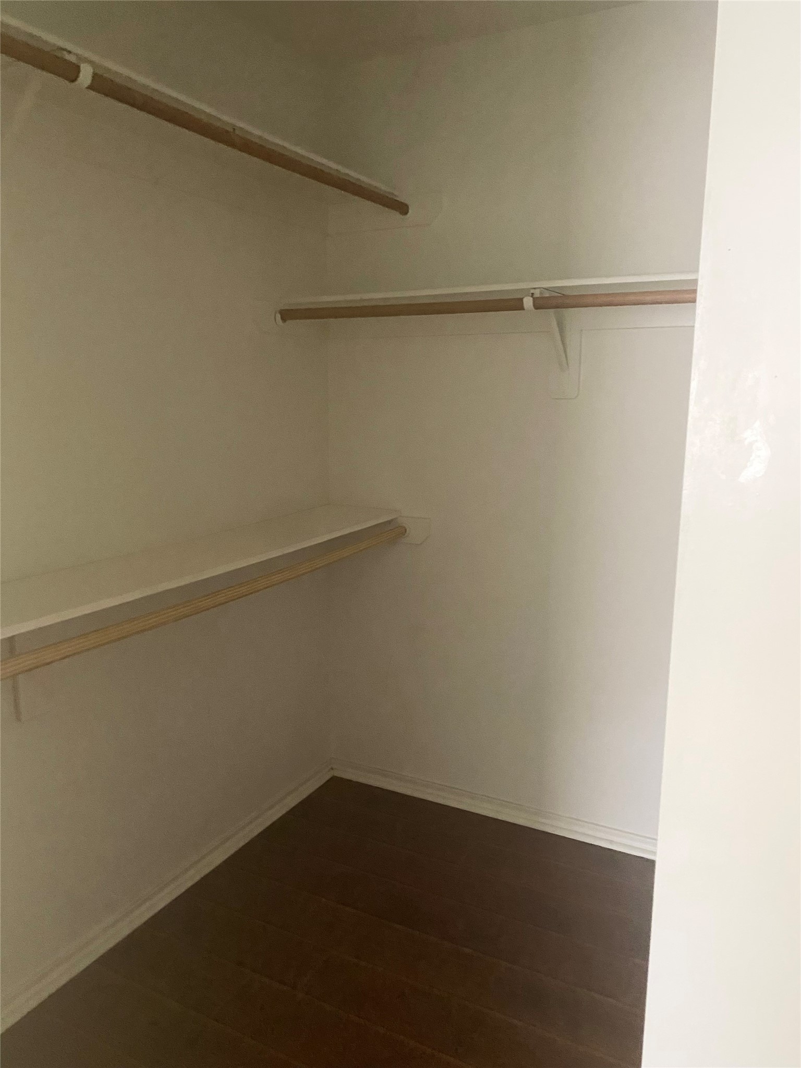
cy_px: 534
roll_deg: +0.1
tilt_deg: -9.6
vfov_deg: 67.3
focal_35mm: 26
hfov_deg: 53.1
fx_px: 802
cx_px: 400
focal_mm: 4.25
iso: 800
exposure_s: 1/30
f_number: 1.8
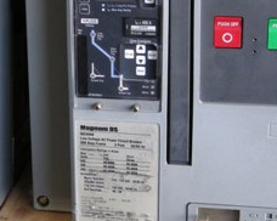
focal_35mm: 113
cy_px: 29
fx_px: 926
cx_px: 29
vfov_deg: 13.5
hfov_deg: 16.8
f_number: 3.1
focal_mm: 7.1
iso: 105
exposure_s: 1/60
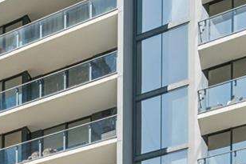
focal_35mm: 81
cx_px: -161
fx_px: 550
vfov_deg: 13.5
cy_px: 362
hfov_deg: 20.2
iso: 320
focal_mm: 15.5
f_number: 10
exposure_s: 1/250
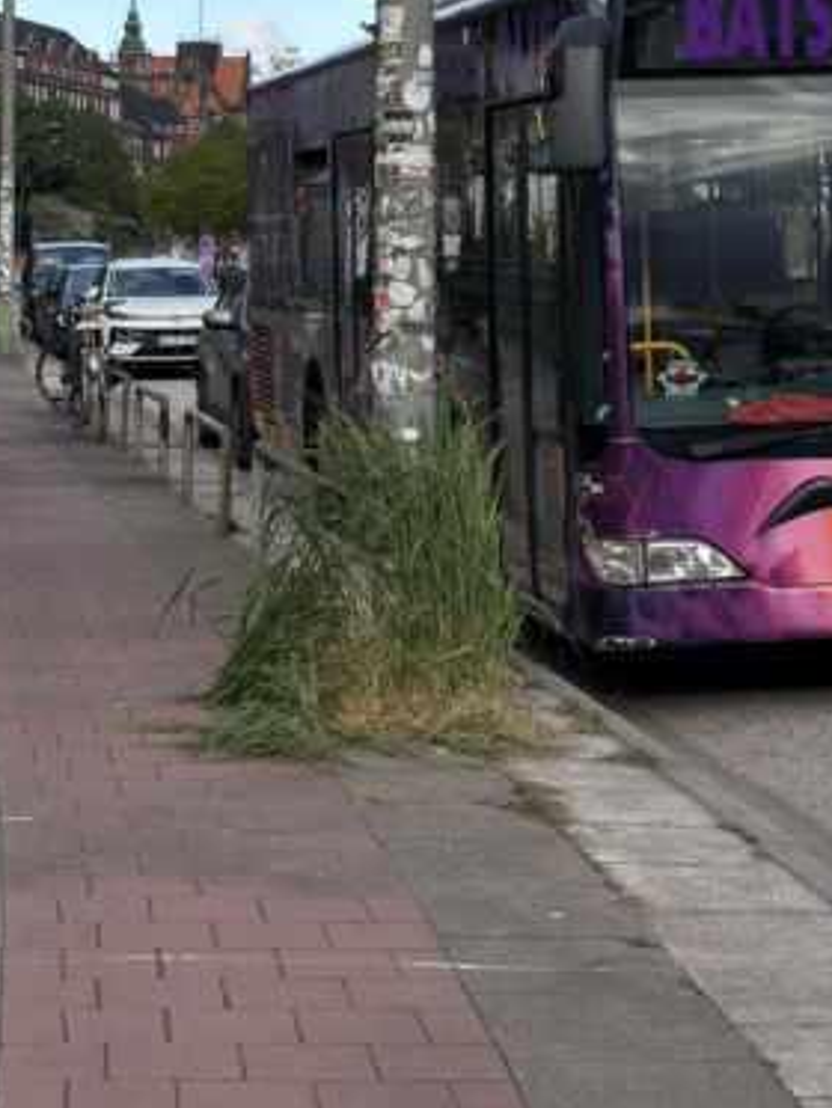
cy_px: 203
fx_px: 2979
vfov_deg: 20.8
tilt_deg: +0.4
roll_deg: +0.2
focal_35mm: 93
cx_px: 562
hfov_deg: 15.9
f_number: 1.6
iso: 32
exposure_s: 1/2012
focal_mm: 5.96
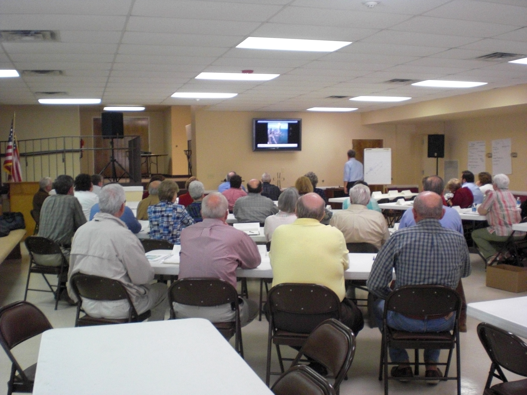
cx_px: 264
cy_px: 198
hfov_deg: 49.0
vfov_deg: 37.7
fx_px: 579
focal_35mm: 38
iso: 400
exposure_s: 1/80
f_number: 3.1
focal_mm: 6.3
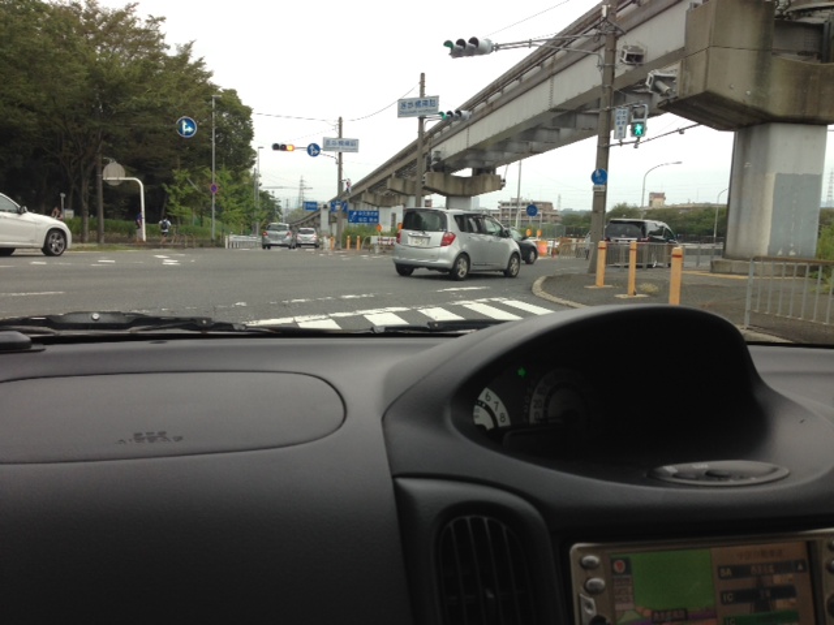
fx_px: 795
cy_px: 312
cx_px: 417
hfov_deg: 55.4
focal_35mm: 33
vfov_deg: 42.9
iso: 50
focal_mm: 4.13
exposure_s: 1/132
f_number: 2.4
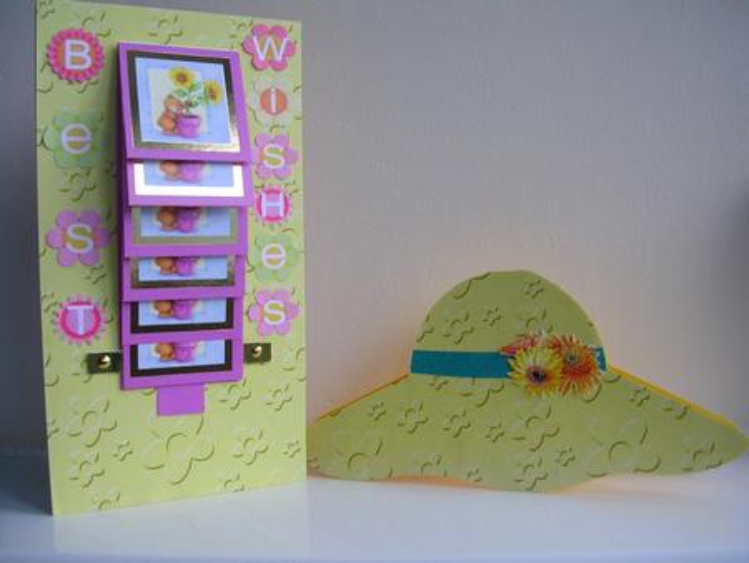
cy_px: 282
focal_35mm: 38
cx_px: 374
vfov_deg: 37.8
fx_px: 823
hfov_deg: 49.0
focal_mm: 5.8
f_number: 2.8
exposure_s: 1/5.7
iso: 54
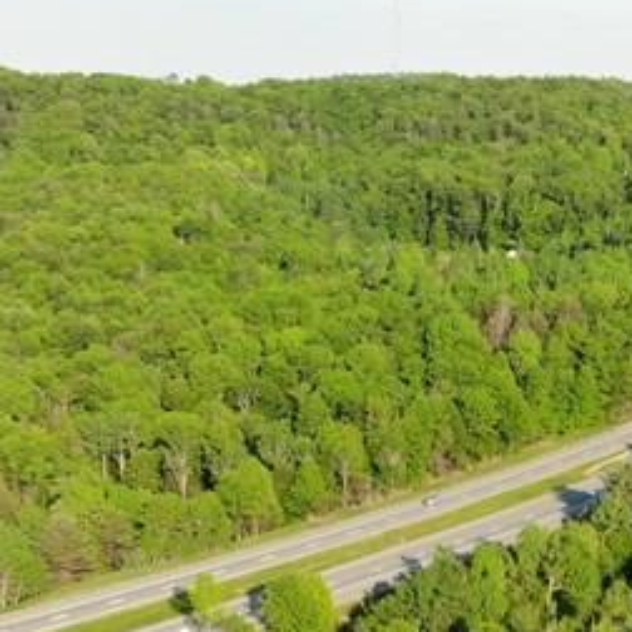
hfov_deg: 20.0
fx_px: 1776
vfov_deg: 18.8
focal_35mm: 86
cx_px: 461
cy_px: 811
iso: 105
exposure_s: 1/438
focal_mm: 4.5
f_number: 2.8
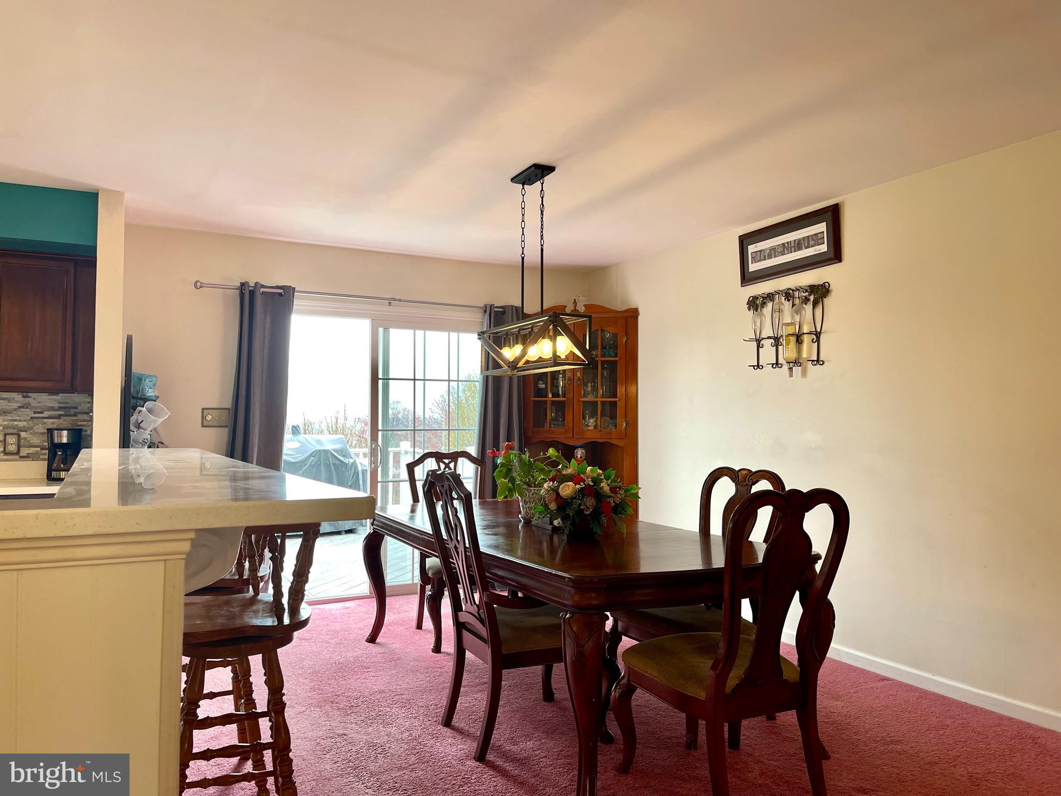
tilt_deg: +0.7
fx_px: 766
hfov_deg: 69.4
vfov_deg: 54.9
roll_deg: -0.4
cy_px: 398
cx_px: 530
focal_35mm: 25
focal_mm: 5.1
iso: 100
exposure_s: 1/120
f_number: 1.6
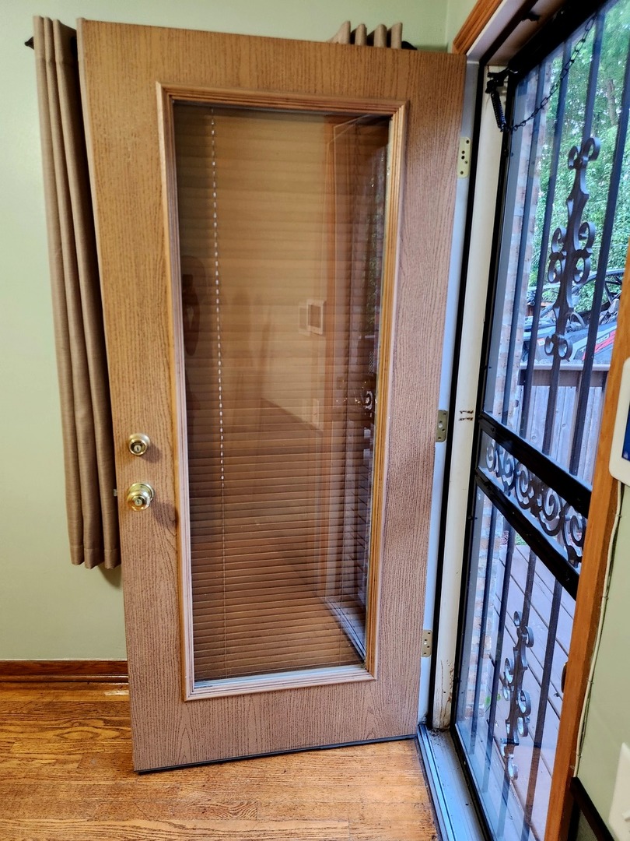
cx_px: 315
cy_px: 420
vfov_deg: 73.9
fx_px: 558
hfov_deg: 58.9
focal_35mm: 23
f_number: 1.8
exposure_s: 1/40
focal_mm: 5.4
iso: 500
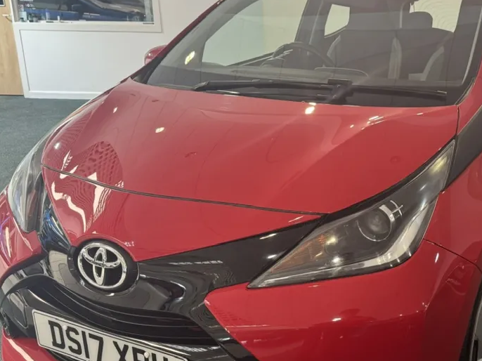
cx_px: 349
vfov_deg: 34.3
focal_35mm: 42
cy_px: 185
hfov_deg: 43.6
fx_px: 585
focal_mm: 6.76
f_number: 1.78
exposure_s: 1/50
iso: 160
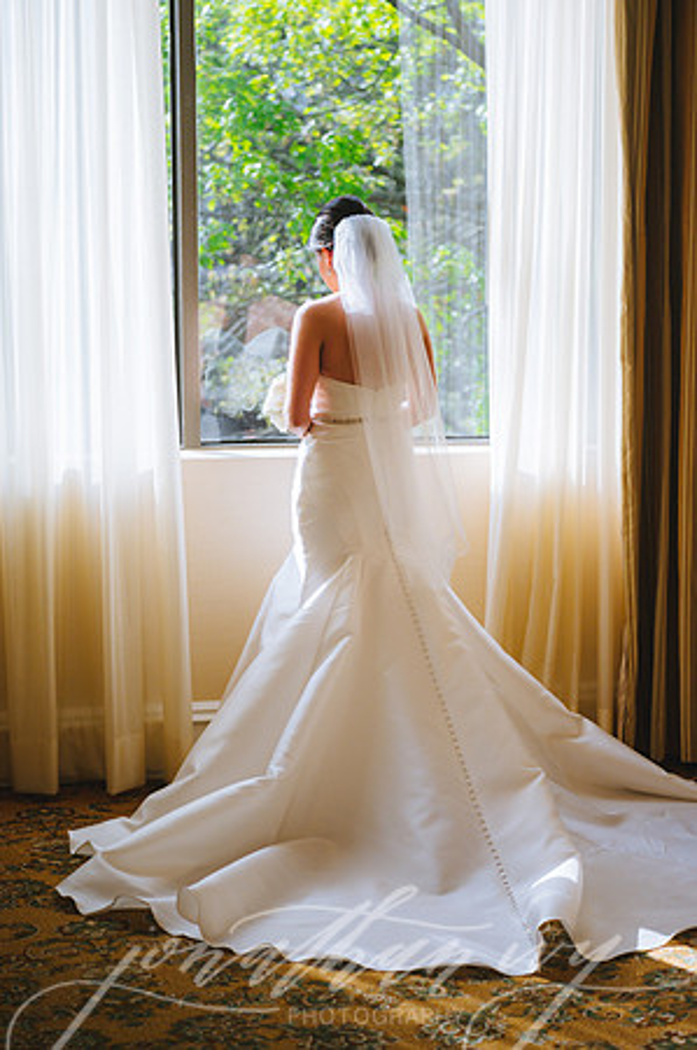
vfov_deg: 32.4
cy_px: 525
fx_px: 1805
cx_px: 348
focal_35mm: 62
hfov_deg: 21.9
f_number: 2.8
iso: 400
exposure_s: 1/2000
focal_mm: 62
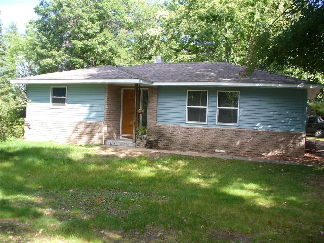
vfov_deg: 38.7
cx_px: 162
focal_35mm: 37
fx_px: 346
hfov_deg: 50.1
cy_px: 122
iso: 80
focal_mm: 6.1
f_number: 2.8
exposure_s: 1/200
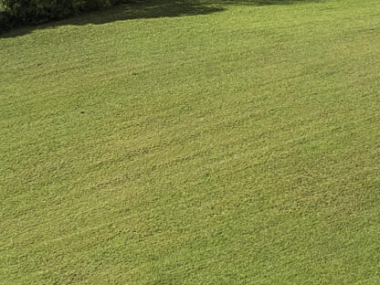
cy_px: 311
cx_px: 902
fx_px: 1899
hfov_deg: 10.0
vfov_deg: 8.5
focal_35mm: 173
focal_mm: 12.29
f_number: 2.8
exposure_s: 1/200
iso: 110
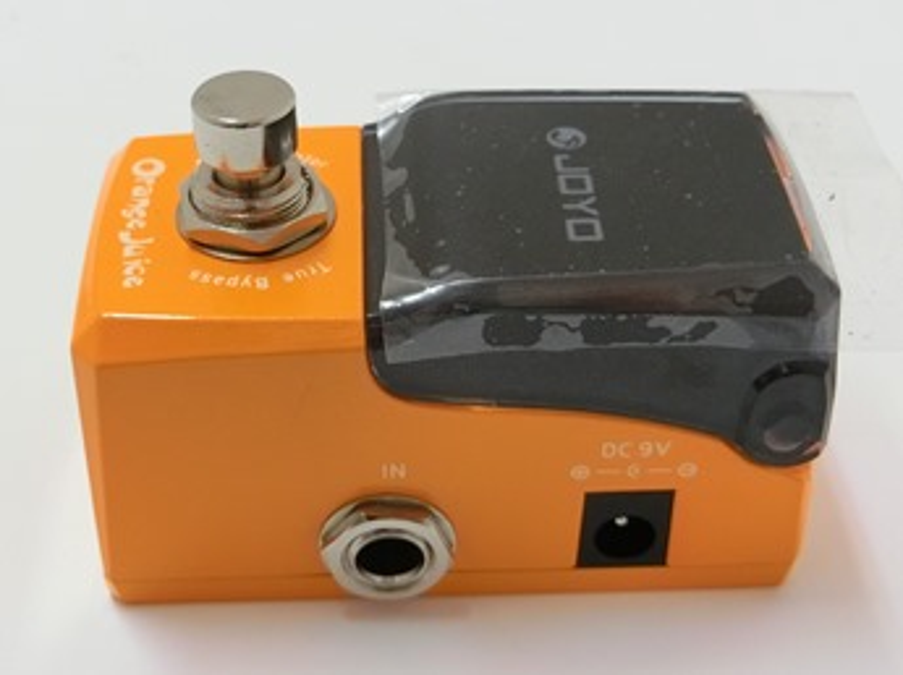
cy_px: 338
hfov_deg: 42.1
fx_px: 1173
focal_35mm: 45
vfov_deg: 32.1
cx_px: 452
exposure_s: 1/25
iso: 200
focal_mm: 8
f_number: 4.4
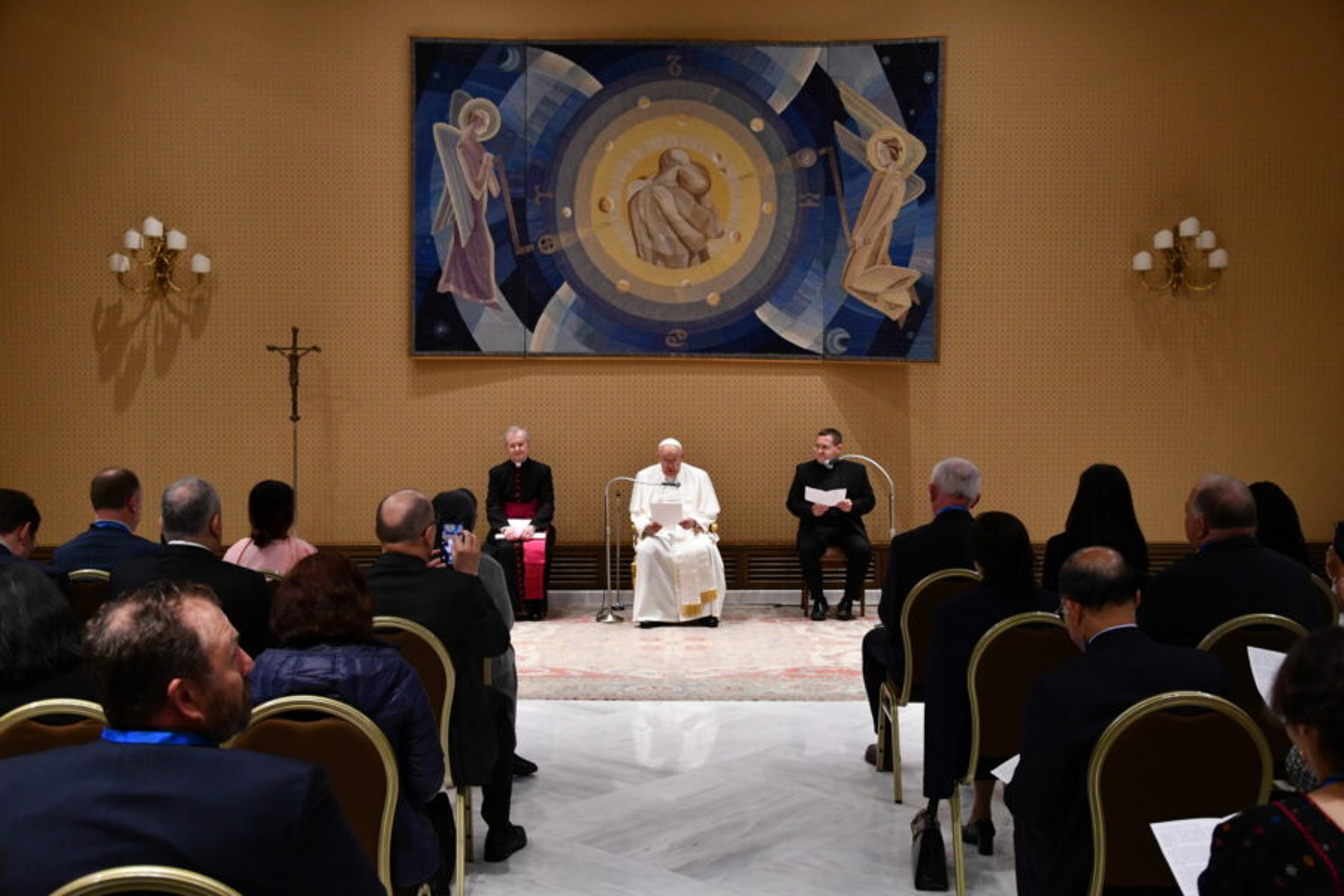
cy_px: 448
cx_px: 672
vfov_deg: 34.2
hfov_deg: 49.6
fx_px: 1456
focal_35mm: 39
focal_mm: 26
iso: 1800
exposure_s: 1/125
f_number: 4
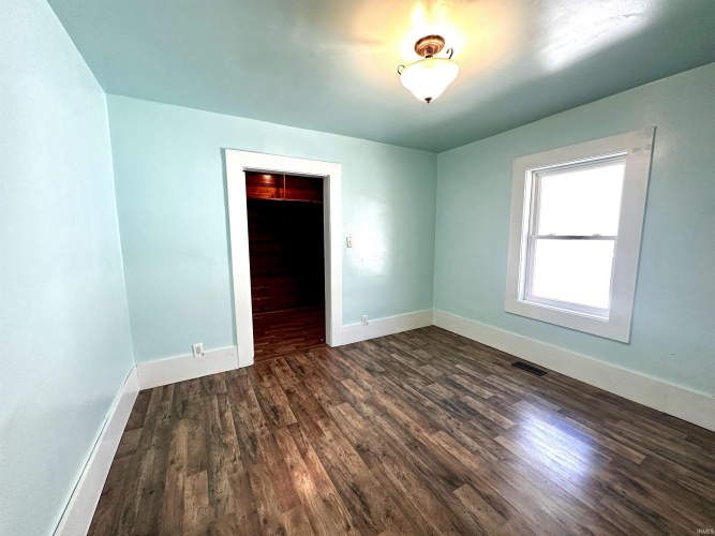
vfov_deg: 85.7
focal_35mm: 14
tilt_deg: -6.8
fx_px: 289
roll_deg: -0.2
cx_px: 358
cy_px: 268
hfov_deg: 102.1
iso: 160
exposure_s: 1/60
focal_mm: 2.22
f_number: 2.2
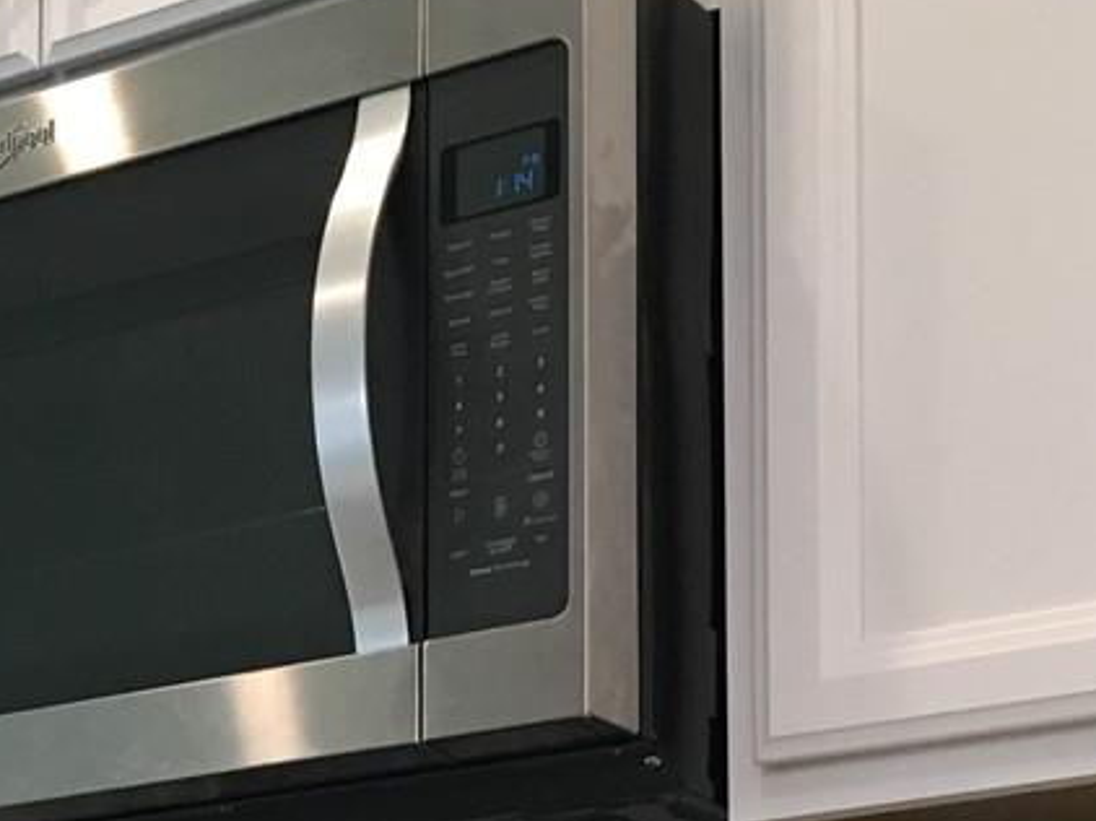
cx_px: 96
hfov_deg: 17.6
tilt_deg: +5.8
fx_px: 3481
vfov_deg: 12.8
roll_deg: +0.2
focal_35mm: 110
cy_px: 1193
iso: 40
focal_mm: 4.15
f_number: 2.2
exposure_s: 1/30
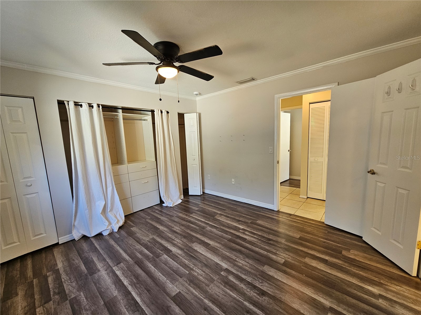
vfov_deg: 89.9
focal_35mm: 13
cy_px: 158
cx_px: 210
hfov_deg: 106.2
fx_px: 158
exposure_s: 1/60
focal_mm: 2.2
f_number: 2.2
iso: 160
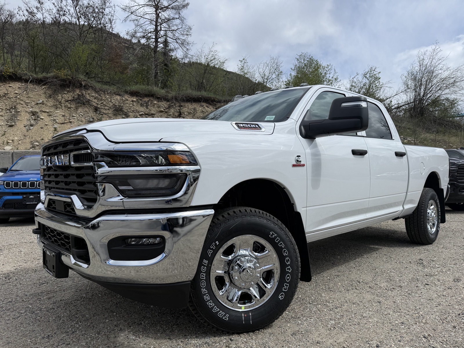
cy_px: 174
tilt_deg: +0.9
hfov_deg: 71.6
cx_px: 232
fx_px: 322
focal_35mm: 24
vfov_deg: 56.8
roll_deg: +0.4
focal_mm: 6.76
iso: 80
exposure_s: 1/6711
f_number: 1.78
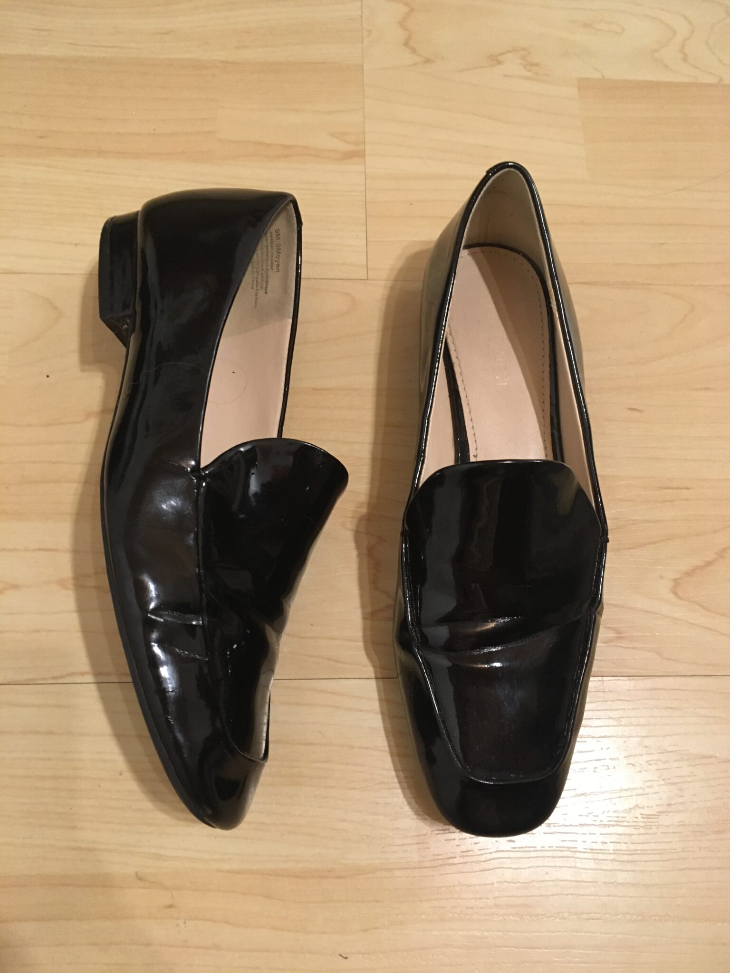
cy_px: 486
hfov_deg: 48.2
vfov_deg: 61.7
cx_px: 365
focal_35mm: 29
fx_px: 815
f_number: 2.2
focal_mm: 4.15
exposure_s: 1/17
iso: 200
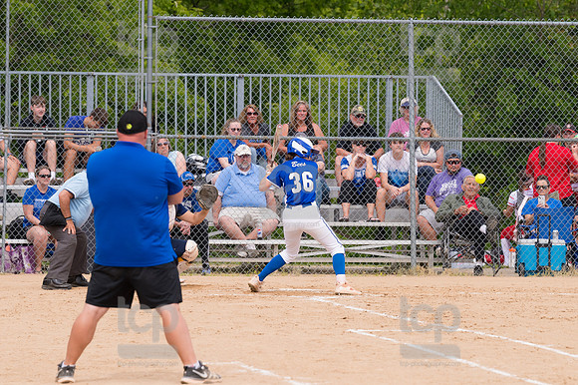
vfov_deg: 4.6
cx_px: 289
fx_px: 4814
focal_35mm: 300
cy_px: 192
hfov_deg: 6.9
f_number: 5.6
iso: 320
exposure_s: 1/1600
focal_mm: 200
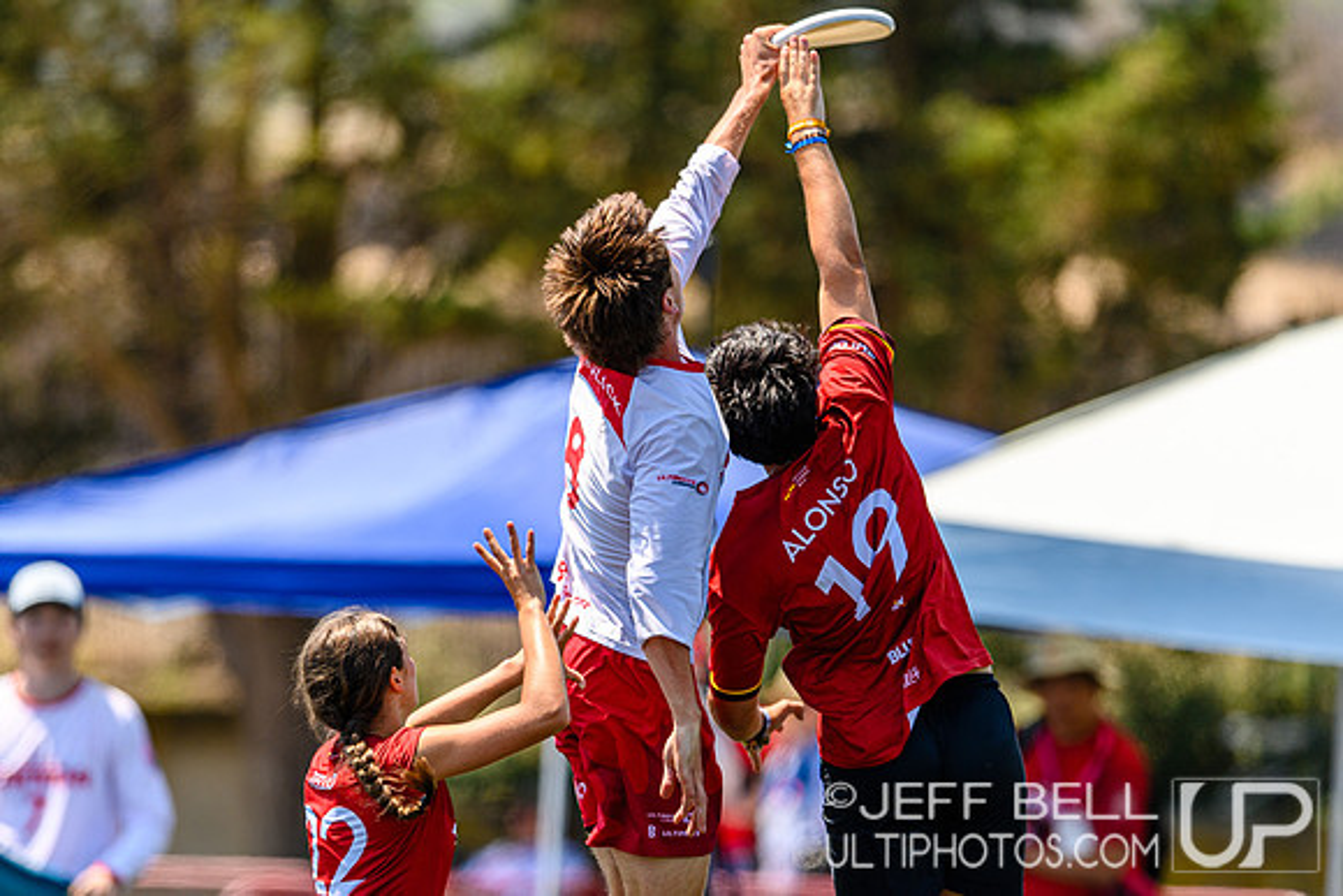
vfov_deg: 2.5
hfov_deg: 3.8
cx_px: 672
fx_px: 20390
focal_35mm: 546
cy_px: 558
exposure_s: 1/1250
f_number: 3.2
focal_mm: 400
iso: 100
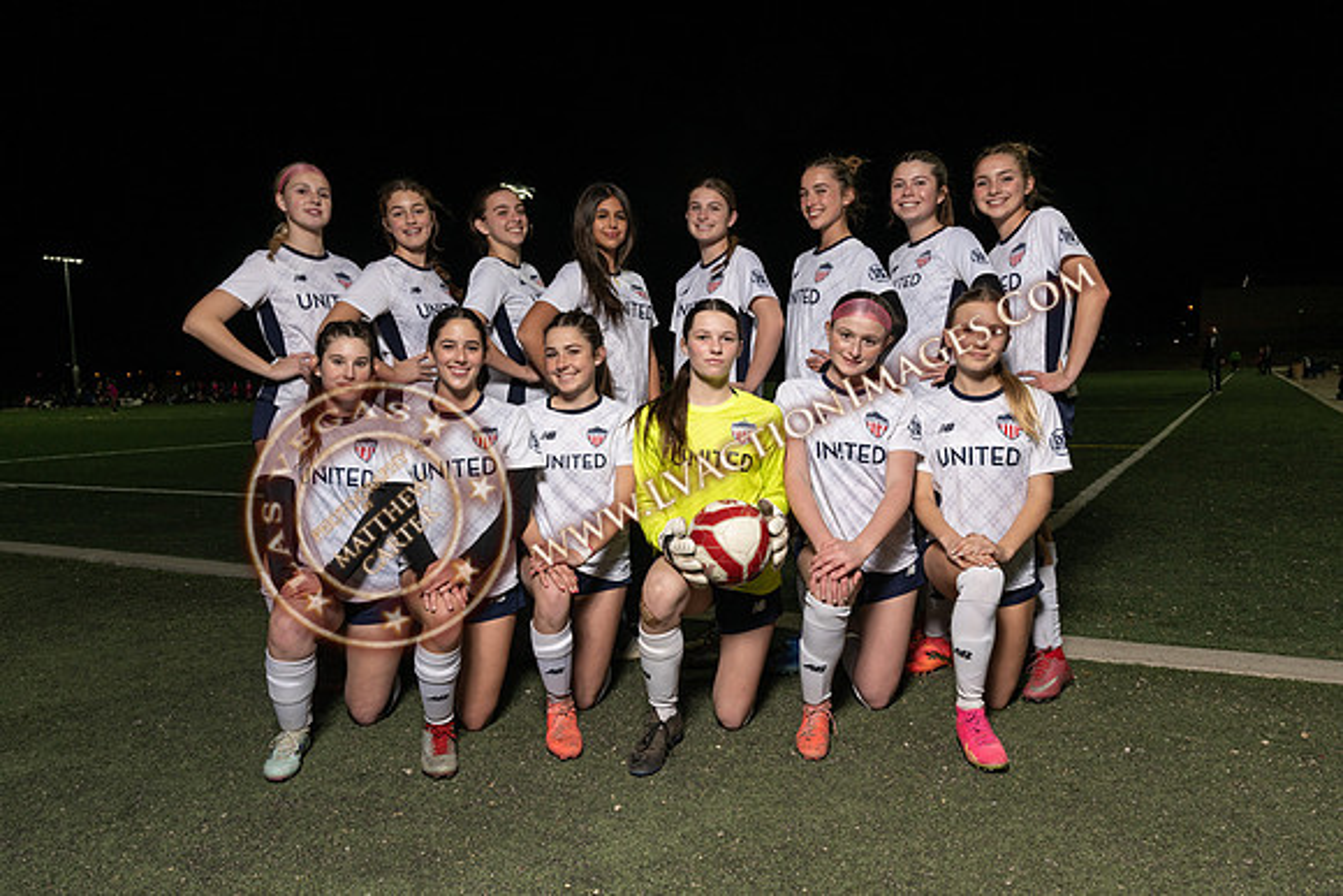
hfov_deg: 67.2
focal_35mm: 27
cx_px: 678
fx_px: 1010
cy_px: 434
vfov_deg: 47.8
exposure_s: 1/80
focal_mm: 24
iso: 320
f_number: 8
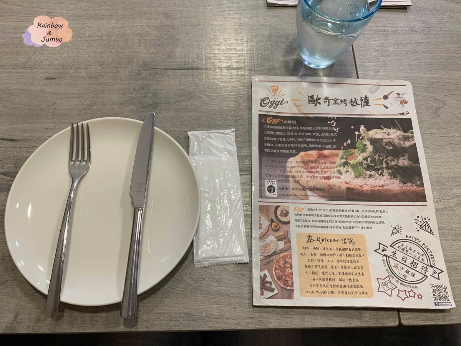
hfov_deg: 67.3
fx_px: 346
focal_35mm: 26
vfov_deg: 53.1
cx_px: 230
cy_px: 173
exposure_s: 1/60
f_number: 1.8
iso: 64
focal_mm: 4.25
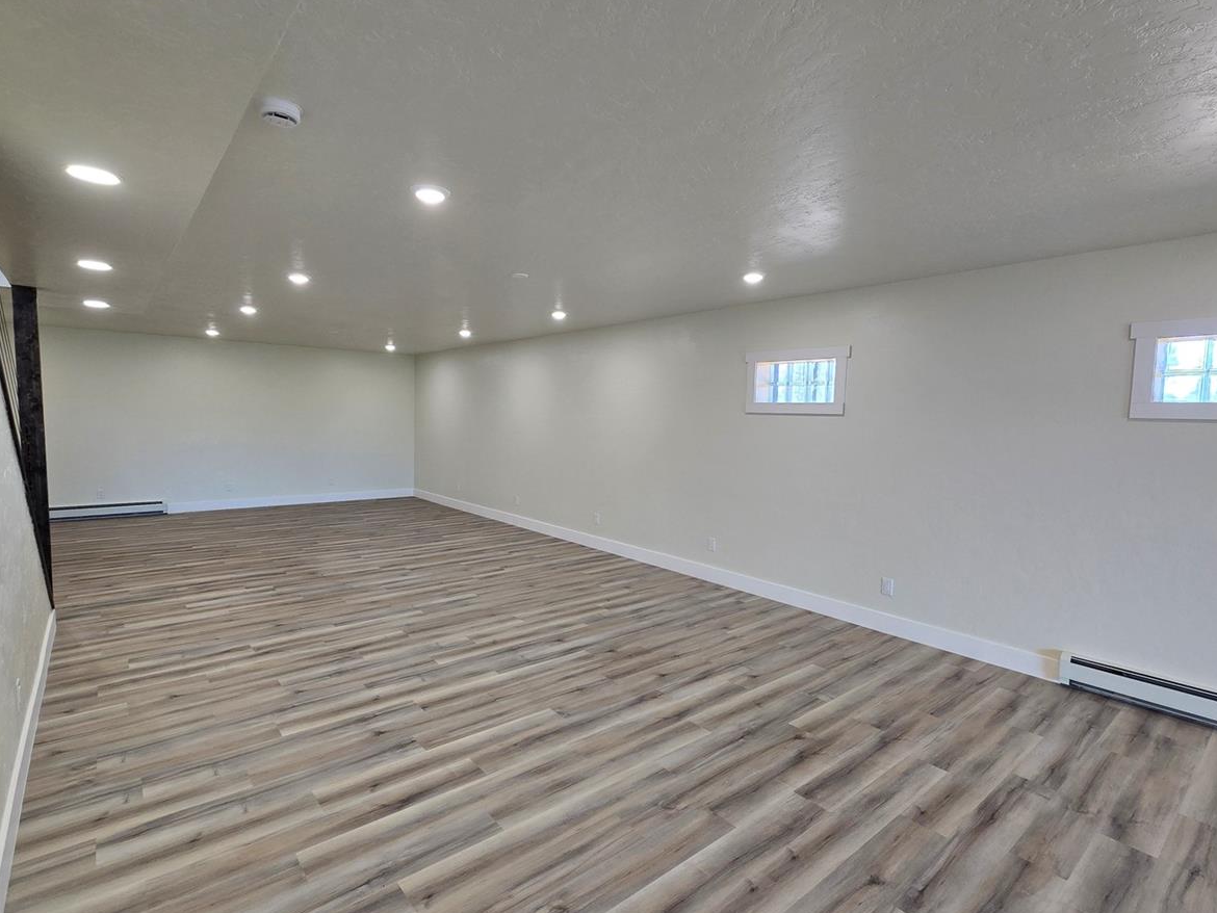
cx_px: 596
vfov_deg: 78.1
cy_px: 456
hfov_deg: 94.5
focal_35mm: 16
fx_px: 563
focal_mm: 2.2
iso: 125
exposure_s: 1/60
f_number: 2.2
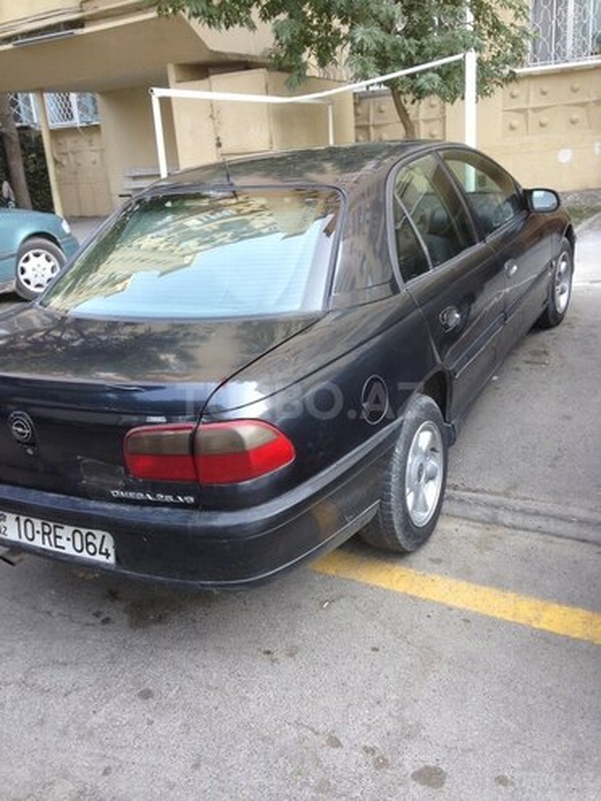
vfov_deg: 55.4
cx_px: 300
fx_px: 764
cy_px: 400
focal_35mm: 33
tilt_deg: -15.4
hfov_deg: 42.9
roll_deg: +5.9
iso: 50
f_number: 2.4
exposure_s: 1/60
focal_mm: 4.12
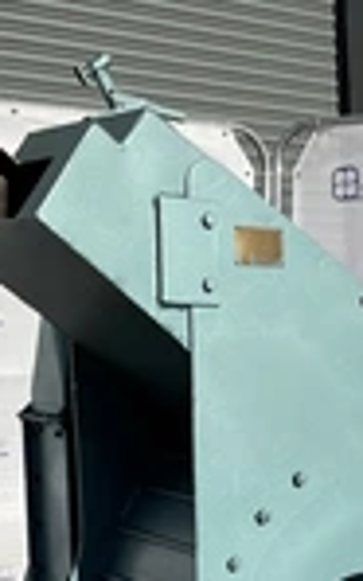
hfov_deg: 17.3
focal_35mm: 74
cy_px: 581
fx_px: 1172
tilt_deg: -10.3
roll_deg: +2.0
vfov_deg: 26.4
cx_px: 336
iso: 50
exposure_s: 1/5076
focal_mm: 5.1
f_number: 1.6
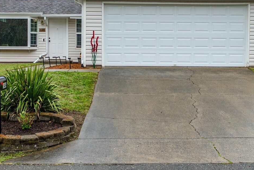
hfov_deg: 45.4
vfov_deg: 30.7
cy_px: 42
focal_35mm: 43
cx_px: 131
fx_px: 304
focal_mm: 24
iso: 80
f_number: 7.1
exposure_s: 1/60
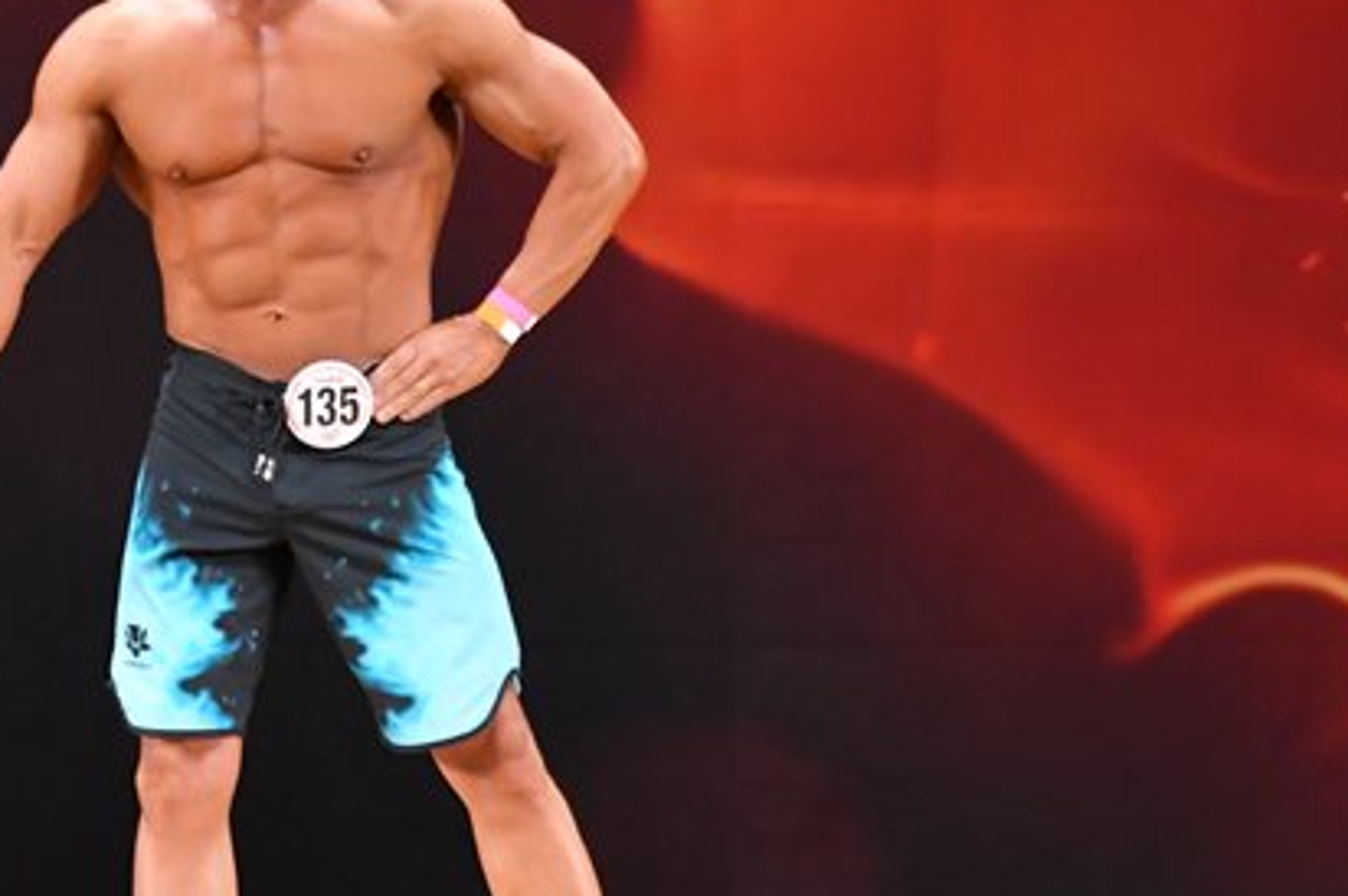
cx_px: 201
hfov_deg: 4.3
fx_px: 17959
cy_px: 494
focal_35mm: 480
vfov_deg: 2.9
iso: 3200
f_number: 5.6
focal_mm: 170
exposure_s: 1/400
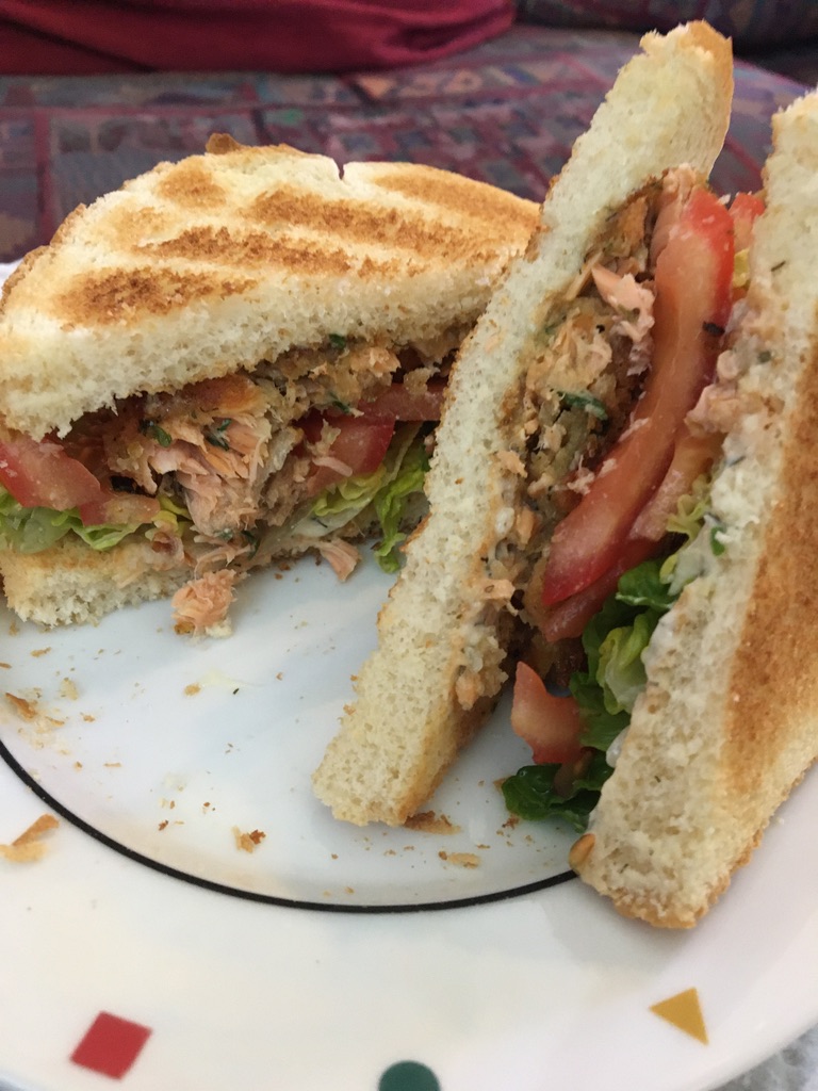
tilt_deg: -39.0
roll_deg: -5.5
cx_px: 409
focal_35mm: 29
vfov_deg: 61.7
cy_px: 546
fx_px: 914
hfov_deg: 48.2
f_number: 2.2
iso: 200
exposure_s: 1/24
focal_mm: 4.15
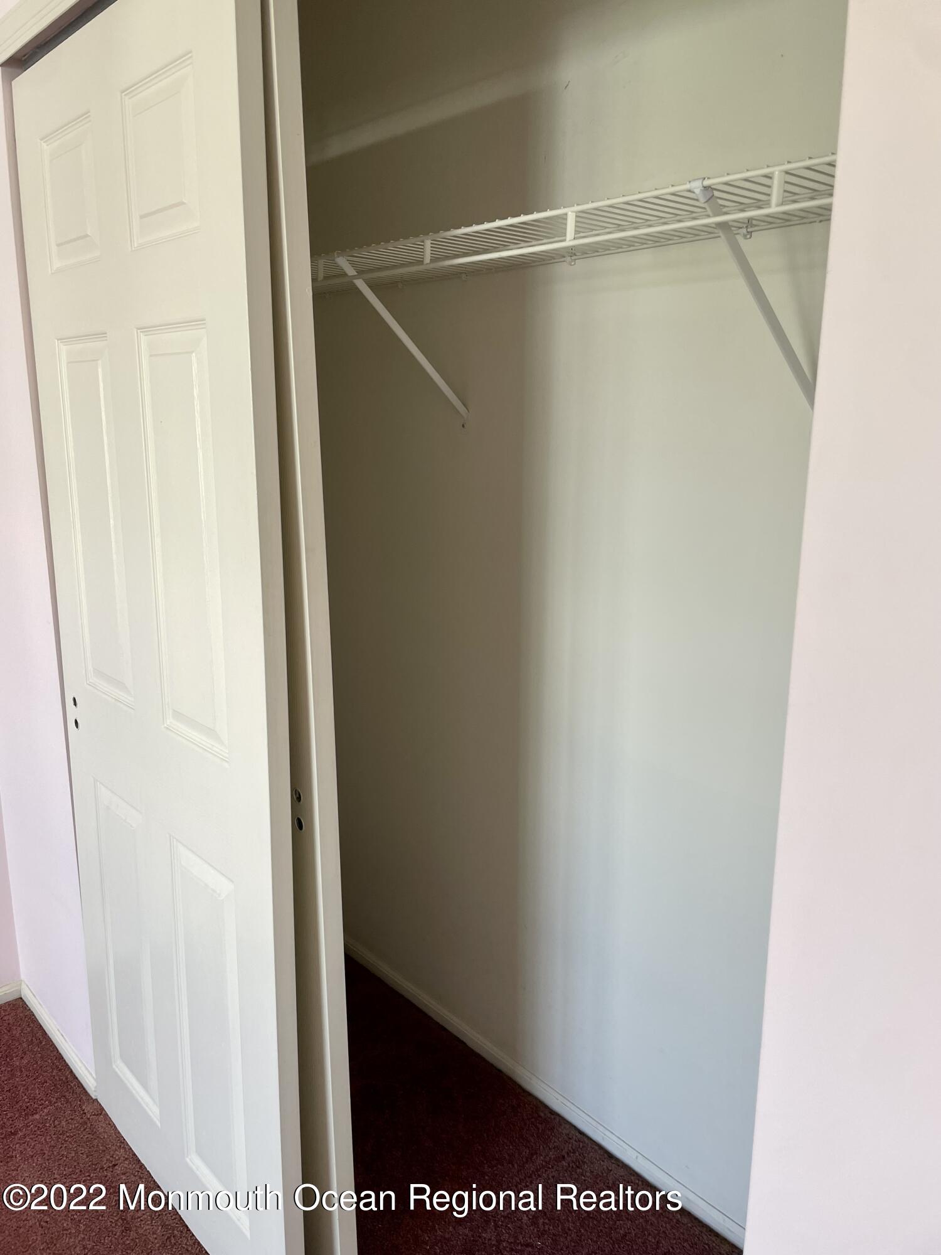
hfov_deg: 53.1
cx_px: 470
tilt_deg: -12.1
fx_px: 942
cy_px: 628
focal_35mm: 26
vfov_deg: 67.3
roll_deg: +0.0
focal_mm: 4.2
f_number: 1.6
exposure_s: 1/121
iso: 80
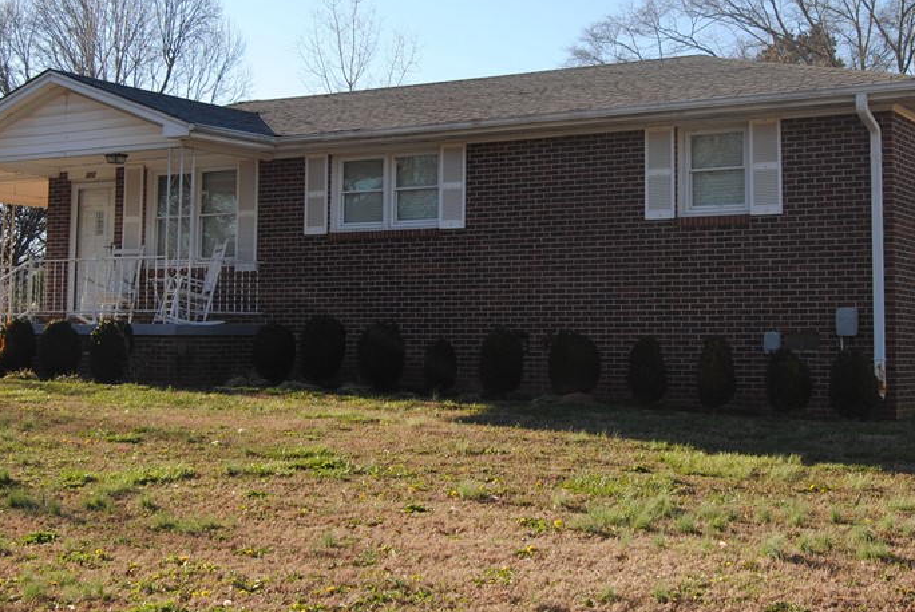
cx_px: 506
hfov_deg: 35.0
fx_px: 1450
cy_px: 198
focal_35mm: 57
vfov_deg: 23.7
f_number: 7.1
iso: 100
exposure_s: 1/200
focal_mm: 24
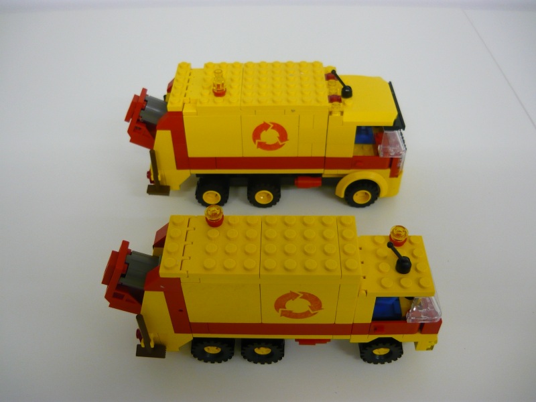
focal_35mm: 33
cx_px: 268
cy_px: 201
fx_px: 511
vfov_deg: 42.9
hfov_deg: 55.4
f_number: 2.8
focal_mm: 5.5
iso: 250
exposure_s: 1/30
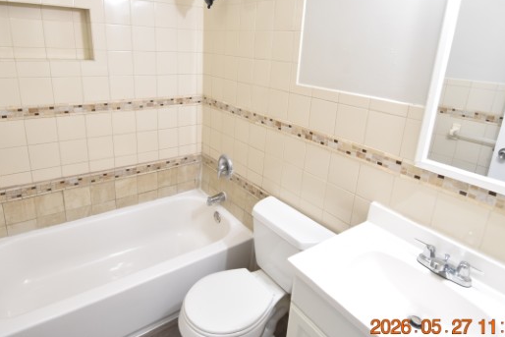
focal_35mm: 21
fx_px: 295
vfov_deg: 58.8
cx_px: 241
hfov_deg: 81.1
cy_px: 127
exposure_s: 1/60
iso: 800
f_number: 3.5
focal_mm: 10
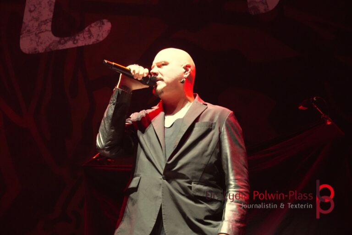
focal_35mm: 99
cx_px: 176
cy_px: 118
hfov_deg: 20.6
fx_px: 968
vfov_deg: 13.8
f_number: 5
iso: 6400
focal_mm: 66
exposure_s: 1/60
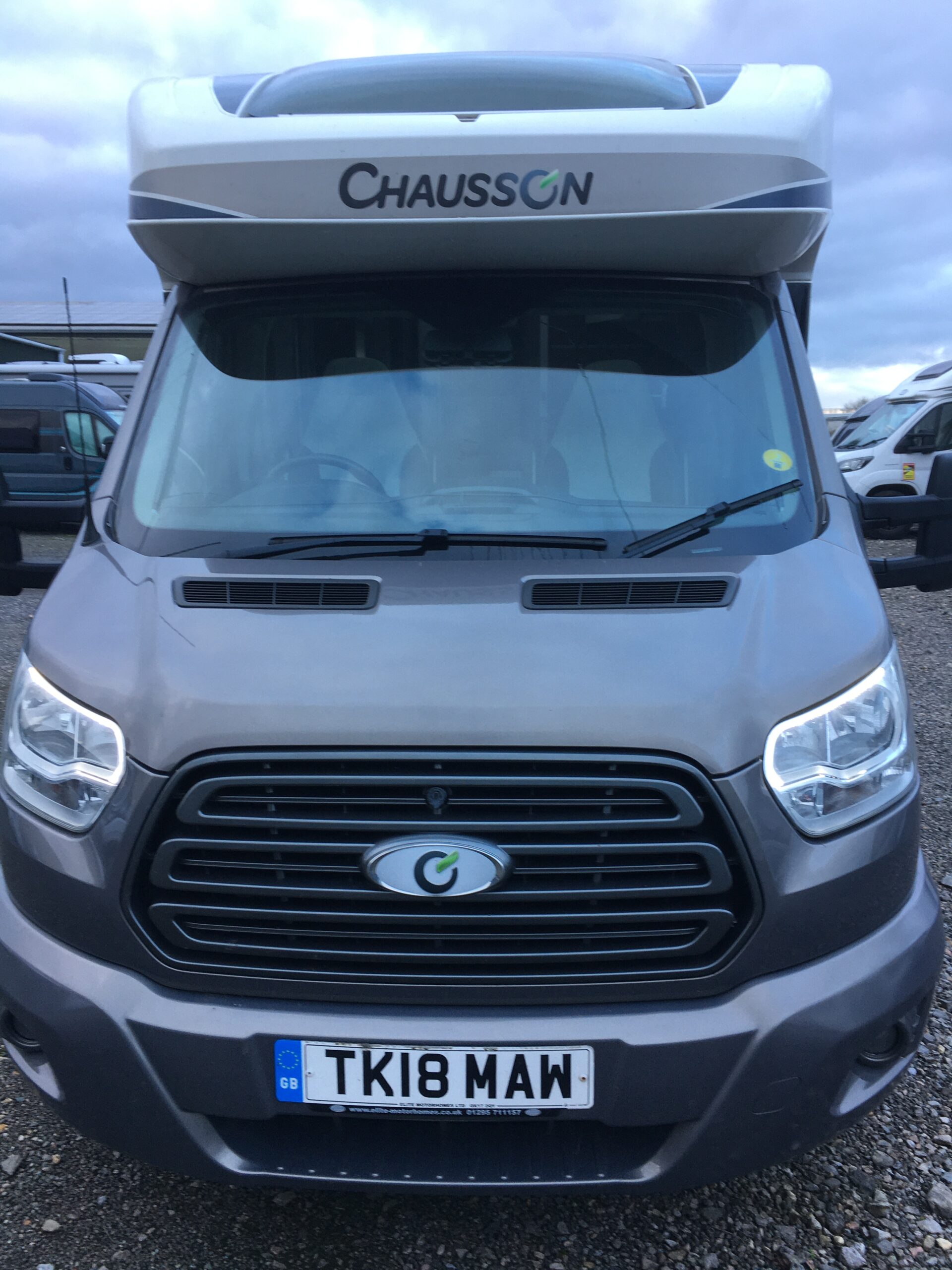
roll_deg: +0.4
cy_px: 635
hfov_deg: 48.2
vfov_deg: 61.7
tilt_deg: -9.5
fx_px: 1063
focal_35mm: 29
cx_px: 476
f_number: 2.2
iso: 25
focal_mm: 4.15
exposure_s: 1/50
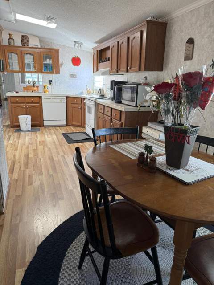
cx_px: 107
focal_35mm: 24
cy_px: 142
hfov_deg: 56.8
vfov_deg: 71.6
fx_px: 198
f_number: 1.78
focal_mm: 6.76
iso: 200
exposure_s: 1/69
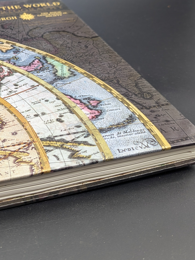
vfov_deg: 36.7
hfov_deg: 27.2
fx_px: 382
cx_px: 6
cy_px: 71
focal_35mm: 51
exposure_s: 1/52.7
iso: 54
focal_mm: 6.81
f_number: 1.85
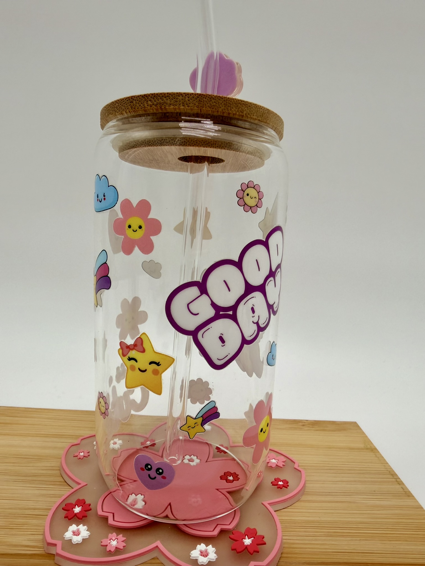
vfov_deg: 71.6
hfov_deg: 56.8
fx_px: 393
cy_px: 283
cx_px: 212
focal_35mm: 24
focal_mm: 2.22
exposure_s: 1/232
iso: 40
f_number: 2.2
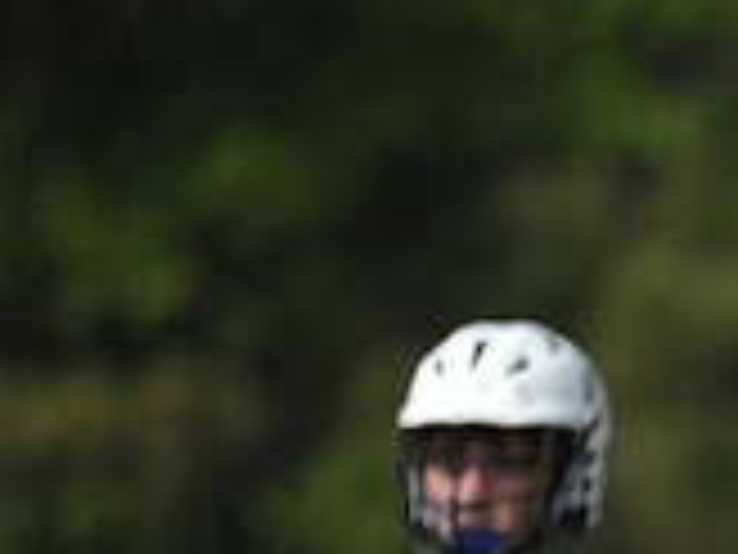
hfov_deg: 1.7
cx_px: 1156
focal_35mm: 1152
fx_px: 24560
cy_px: 820
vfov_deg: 1.3
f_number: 4
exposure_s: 1/5000
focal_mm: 340
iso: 640
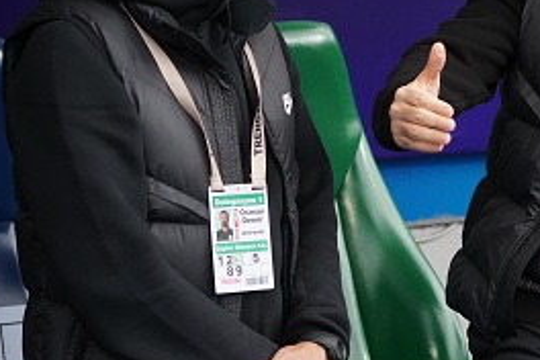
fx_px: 3405
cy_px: 39
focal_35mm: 227
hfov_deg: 9.0
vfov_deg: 6.0
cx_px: 587
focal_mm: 100
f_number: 4.5
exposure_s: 1/2000
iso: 5000
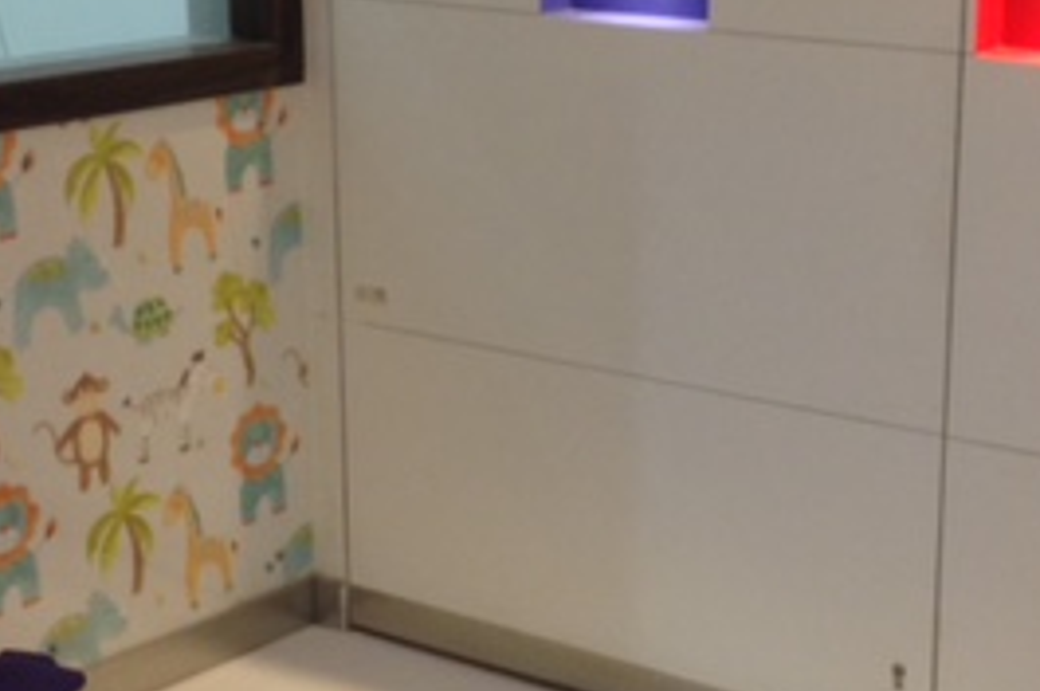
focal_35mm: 83
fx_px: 2395
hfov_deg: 24.4
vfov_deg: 16.4
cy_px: 338
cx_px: 655
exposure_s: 1/20
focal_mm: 4.12
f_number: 2.4
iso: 100
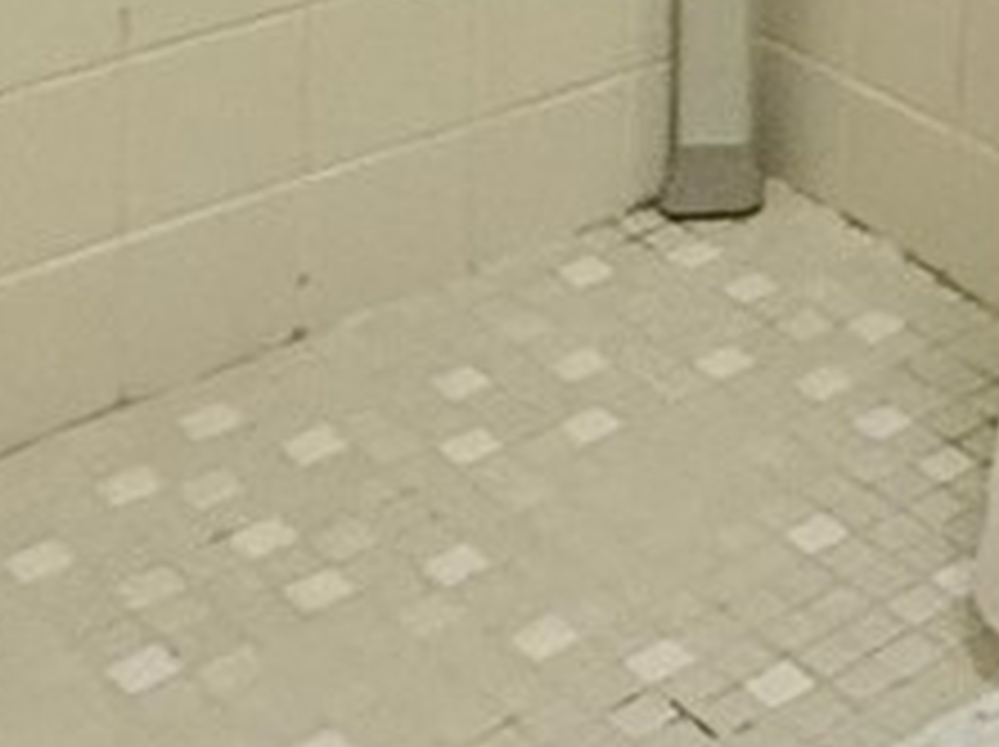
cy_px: -891
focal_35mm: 101
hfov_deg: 17.0
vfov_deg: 12.3
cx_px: 1624
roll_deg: -3.5
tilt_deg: -5.8
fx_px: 2912
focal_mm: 2.22
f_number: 2.2
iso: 250
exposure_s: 1/120
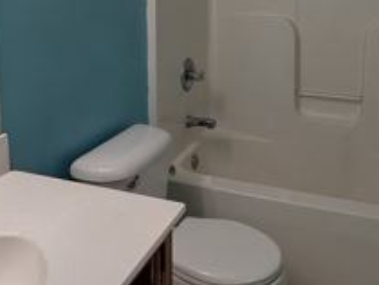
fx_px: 417
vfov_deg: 34.6
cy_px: 4
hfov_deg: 48.9
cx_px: 199
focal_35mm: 38
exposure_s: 1/245
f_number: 1.7
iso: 60
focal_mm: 2.02
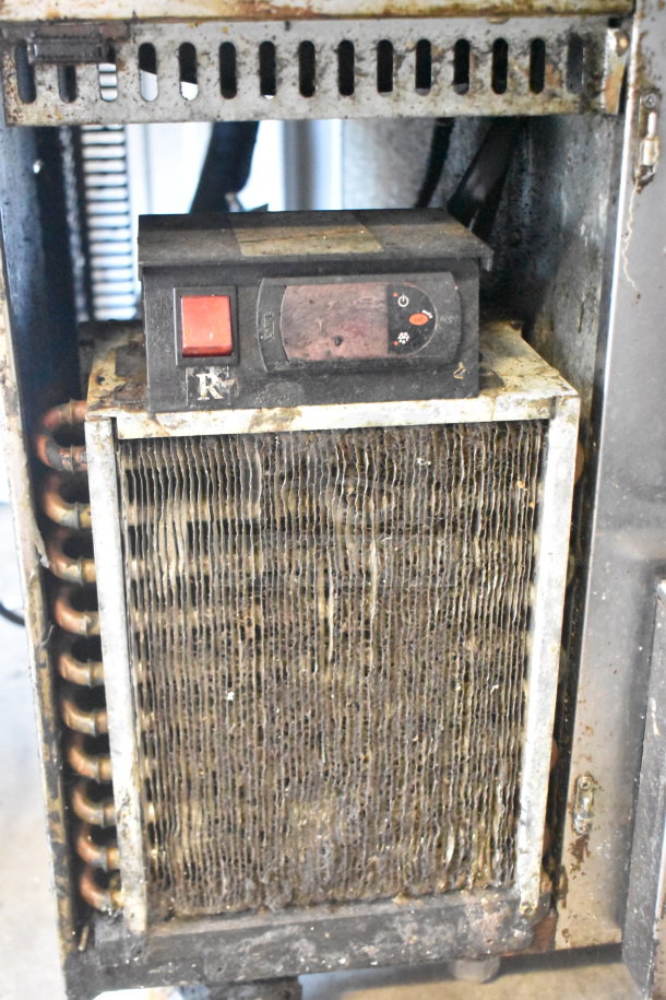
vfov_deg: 43.6
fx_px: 1249
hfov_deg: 29.9
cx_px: 333
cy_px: 500
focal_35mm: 45
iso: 18000
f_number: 4.2
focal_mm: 30
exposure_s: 1/50
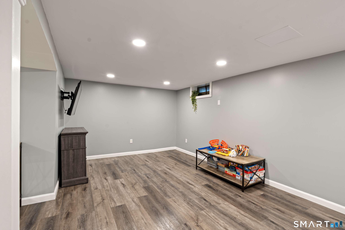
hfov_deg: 95.0
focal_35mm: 16
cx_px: 172
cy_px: 115
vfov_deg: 72.1
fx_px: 158
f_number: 8
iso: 400
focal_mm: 16.5
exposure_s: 1/1.25
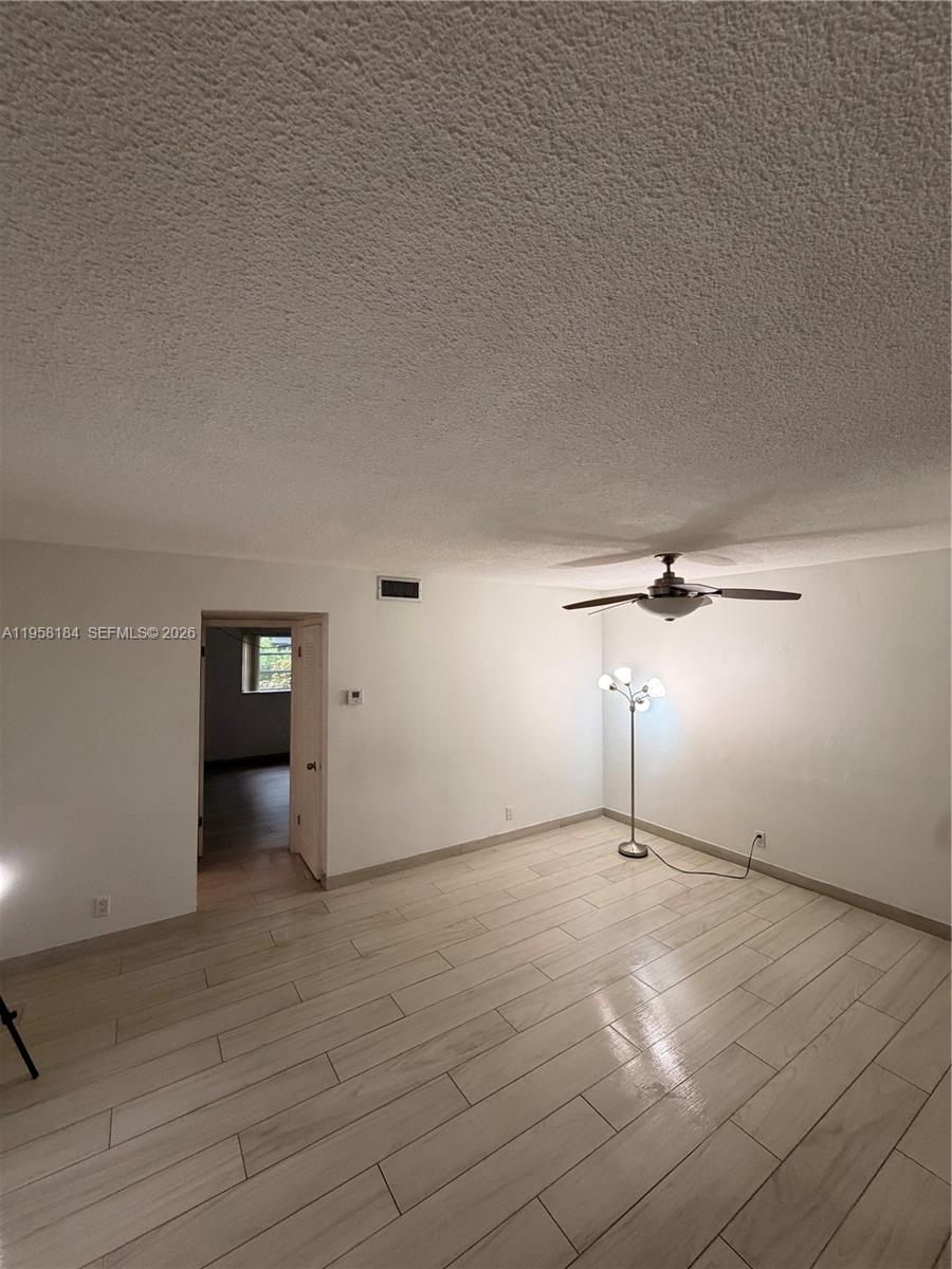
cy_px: 634
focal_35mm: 14
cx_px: 476
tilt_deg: +1.3
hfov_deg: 85.7
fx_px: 513
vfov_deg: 102.1
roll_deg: +0.6
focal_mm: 2.22
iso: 250
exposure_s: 1/120
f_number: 2.2
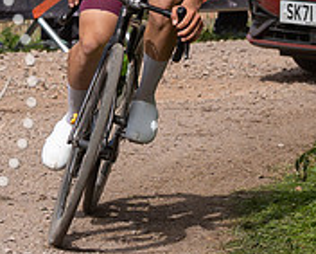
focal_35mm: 353
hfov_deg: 5.5
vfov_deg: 4.4
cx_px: 138
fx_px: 3303
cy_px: -106
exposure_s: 1/1000
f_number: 5
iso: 160
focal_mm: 70
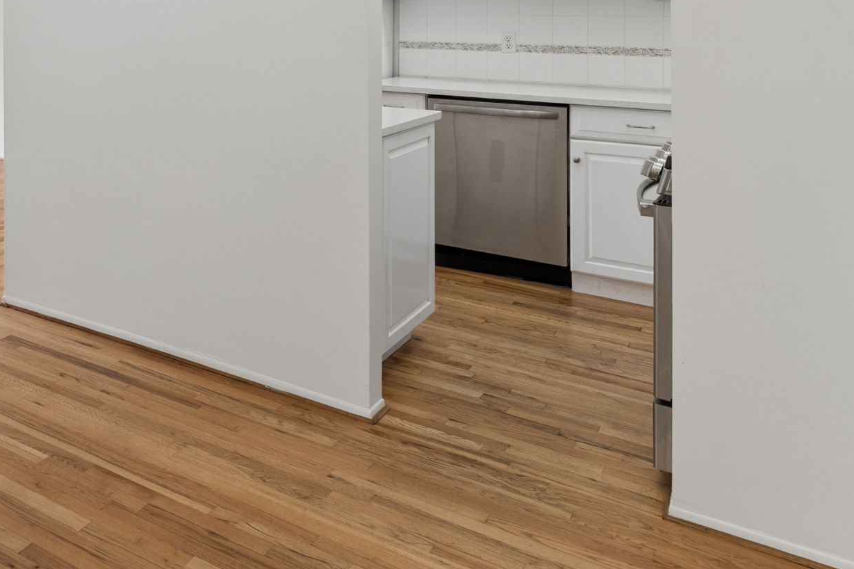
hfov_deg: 44.9
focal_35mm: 35
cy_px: -8
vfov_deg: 34.2
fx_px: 830
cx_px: -25
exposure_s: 1/13
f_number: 13
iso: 400
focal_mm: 14
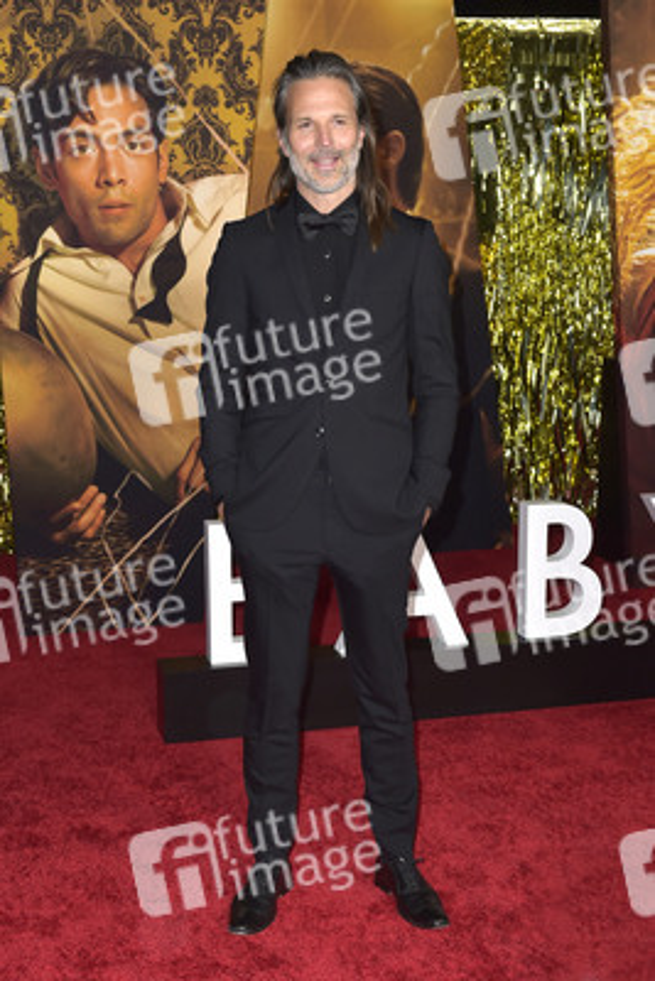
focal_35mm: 48
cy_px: 490
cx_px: 328
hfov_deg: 28.1
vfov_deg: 41.1
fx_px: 1309
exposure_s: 1/250
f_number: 6.3
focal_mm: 48
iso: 1000
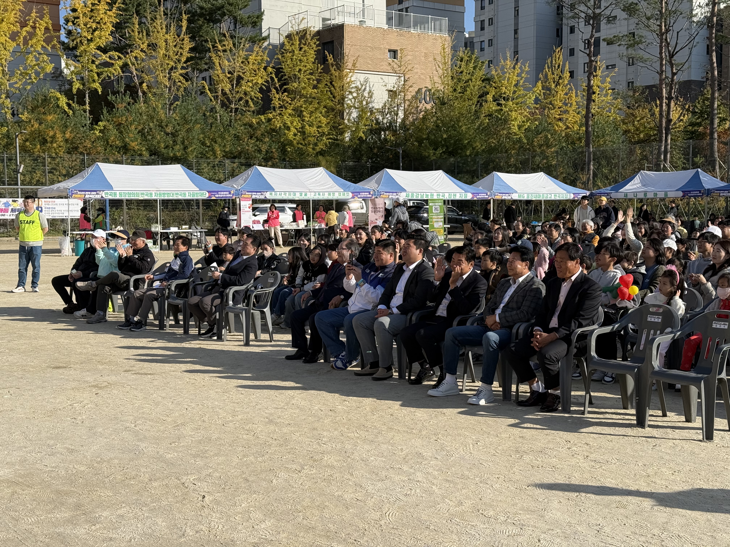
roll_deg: +0.3
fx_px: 1012
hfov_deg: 39.7
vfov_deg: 30.3
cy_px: 274
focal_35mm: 48
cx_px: 365
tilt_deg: -3.9
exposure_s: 1/4878
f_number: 1.78
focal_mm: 6.76
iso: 100
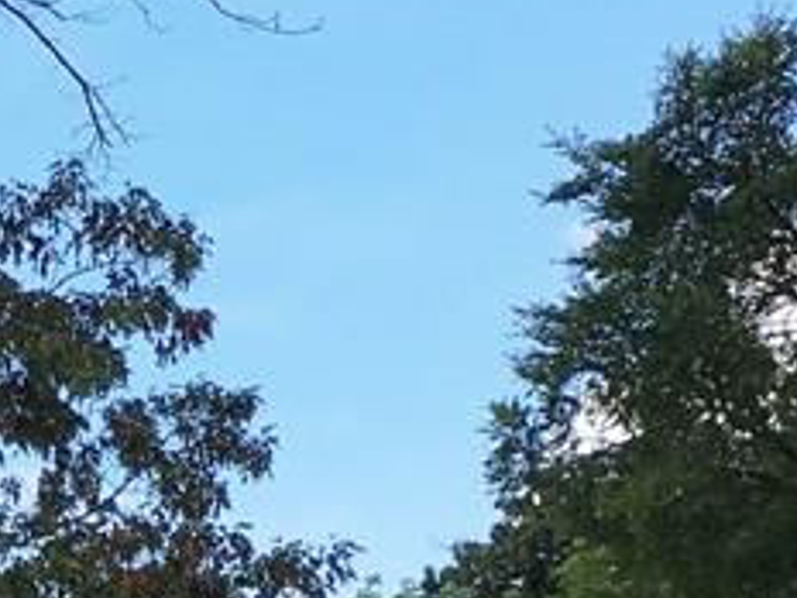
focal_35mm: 128
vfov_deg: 11.3
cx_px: 0
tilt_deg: +11.9
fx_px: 2947
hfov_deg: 15.1
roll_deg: +3.2
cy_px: 725
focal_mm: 4.15
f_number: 2.2
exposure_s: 1/674
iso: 25
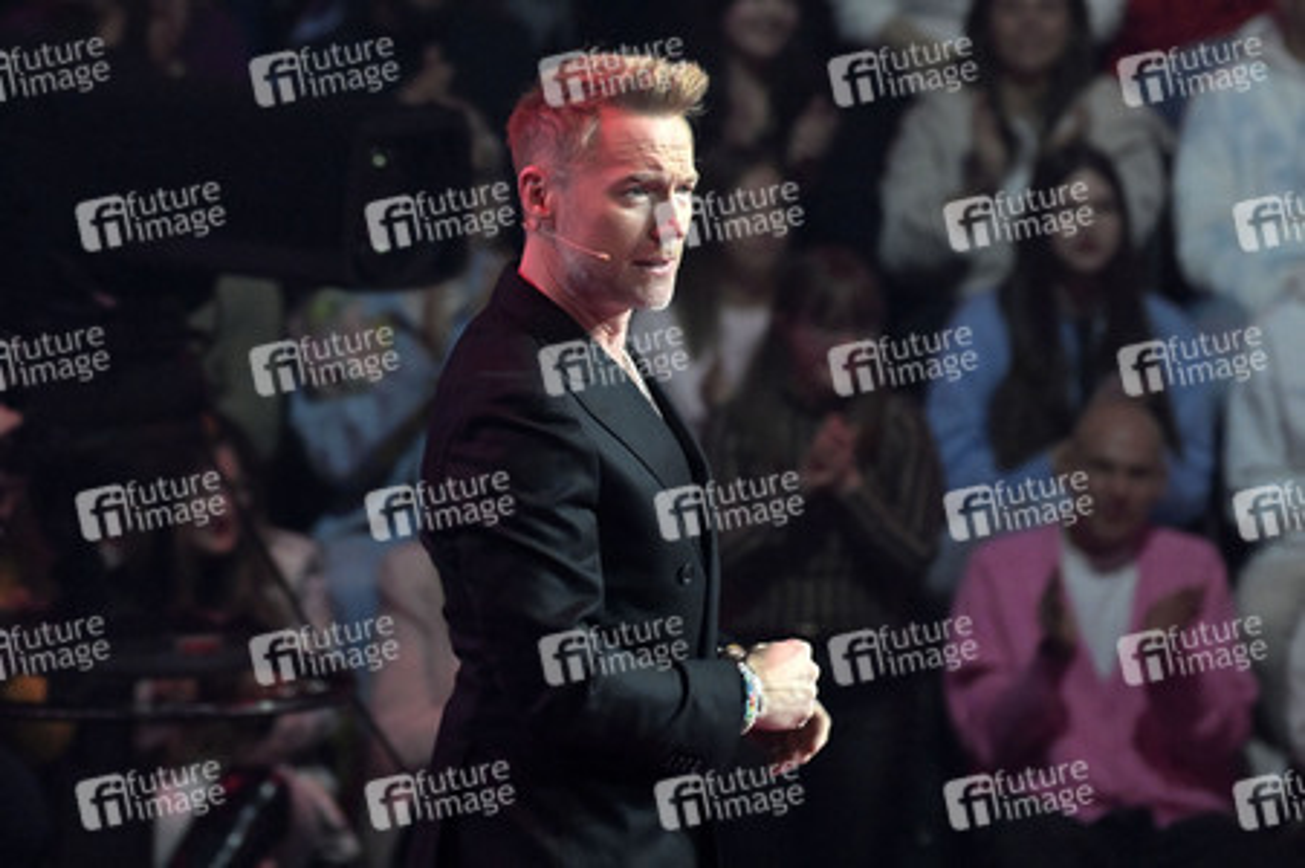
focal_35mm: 270
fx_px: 9780
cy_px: 434
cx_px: 652
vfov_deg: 5.1
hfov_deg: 7.6
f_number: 5.6
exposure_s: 1/320
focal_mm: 270
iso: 12800
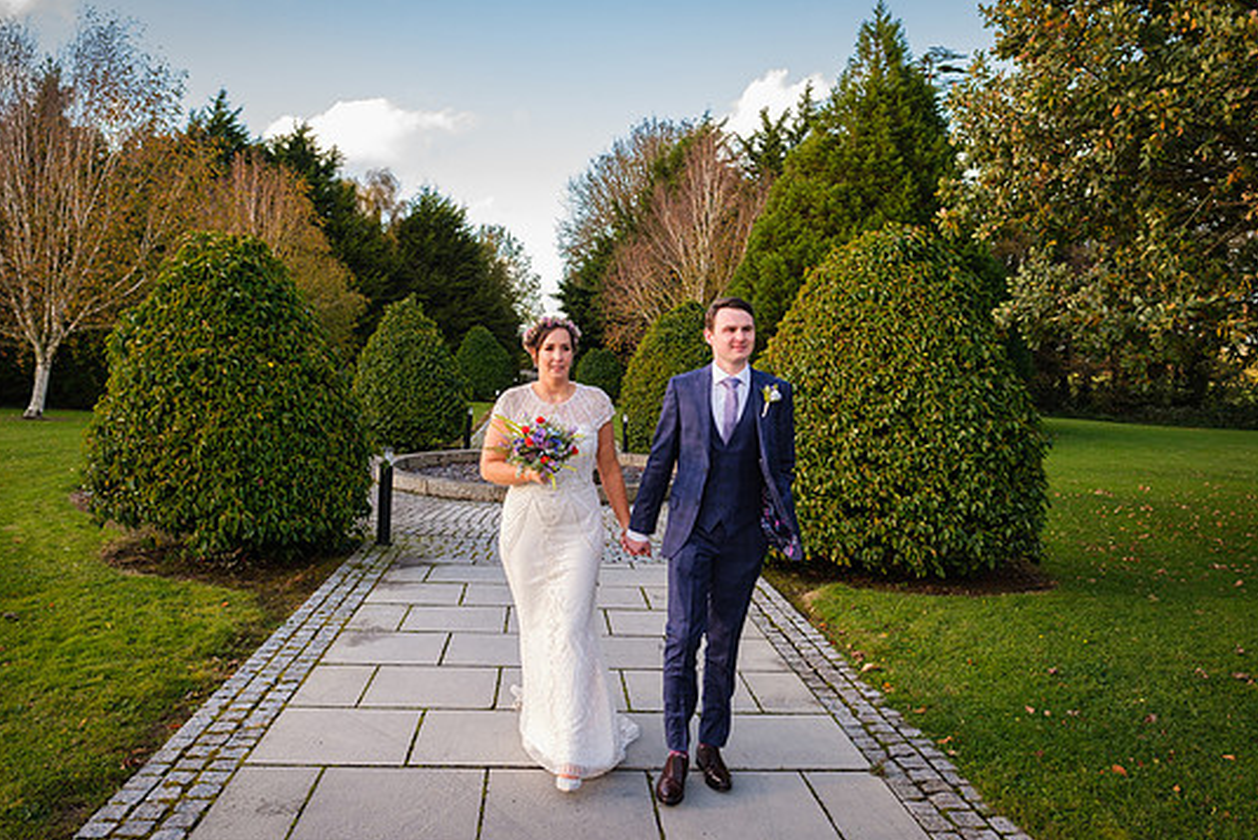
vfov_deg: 49.6
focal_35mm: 26
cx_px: 611
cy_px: 415
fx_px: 909
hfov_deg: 69.4
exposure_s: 1/320
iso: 400
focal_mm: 16
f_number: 3.2
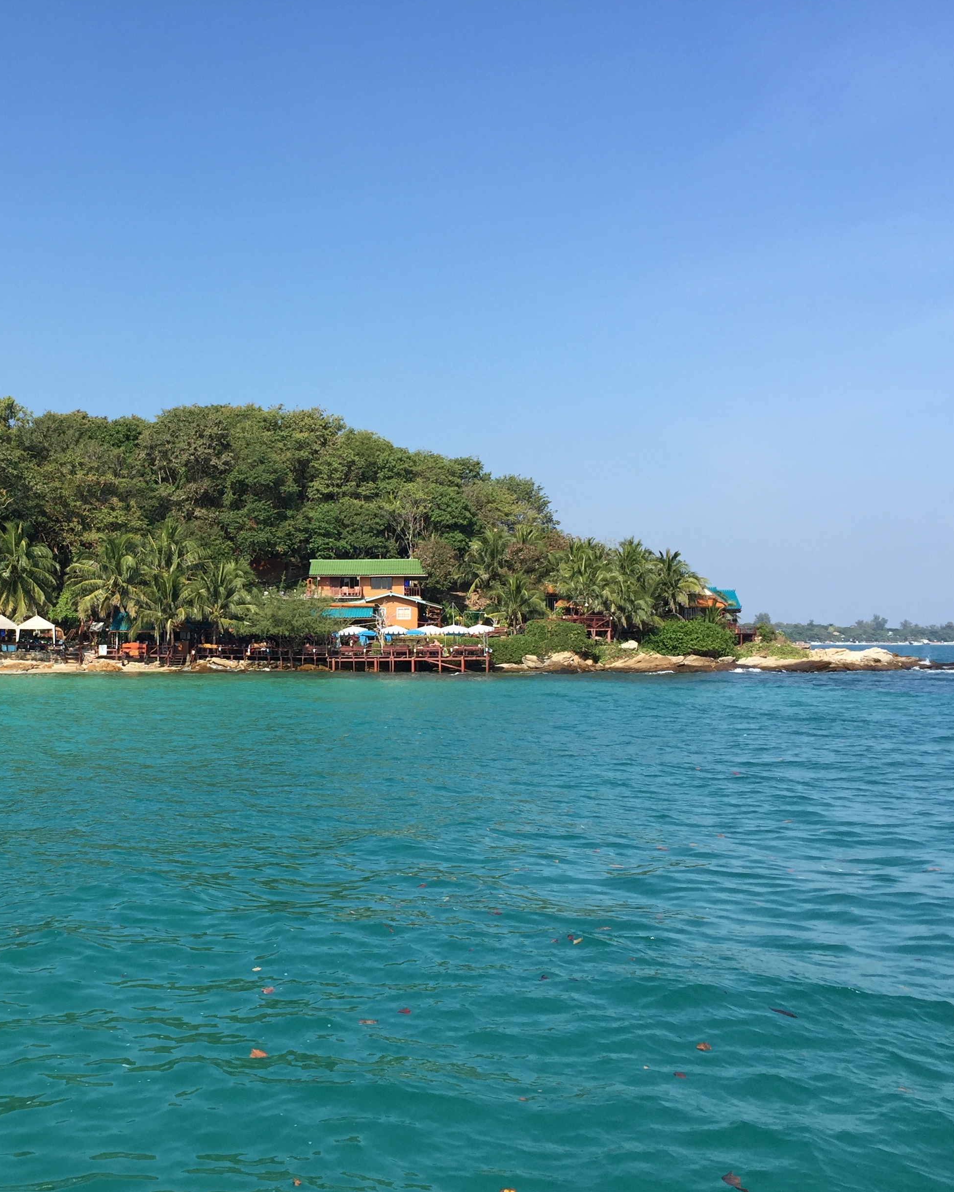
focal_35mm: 38
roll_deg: -0.9
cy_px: 594
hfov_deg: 38.2
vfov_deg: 47.9
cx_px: 239
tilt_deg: +2.0
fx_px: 1341
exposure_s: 1/1464
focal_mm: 4.15
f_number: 2.2
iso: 32
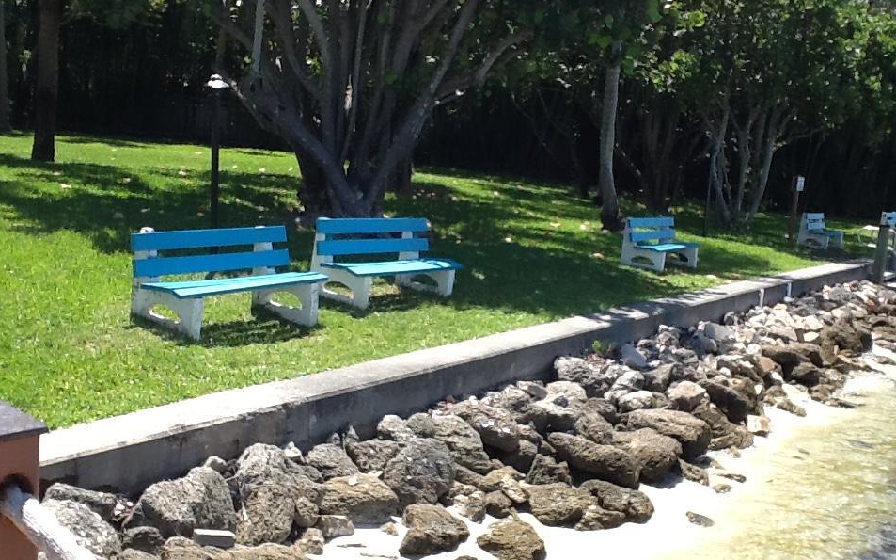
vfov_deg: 27.4
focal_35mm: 47
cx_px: 446
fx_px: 1147
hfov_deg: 42.7
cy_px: 287
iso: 40
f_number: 2.4
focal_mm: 2.03
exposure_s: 1/685
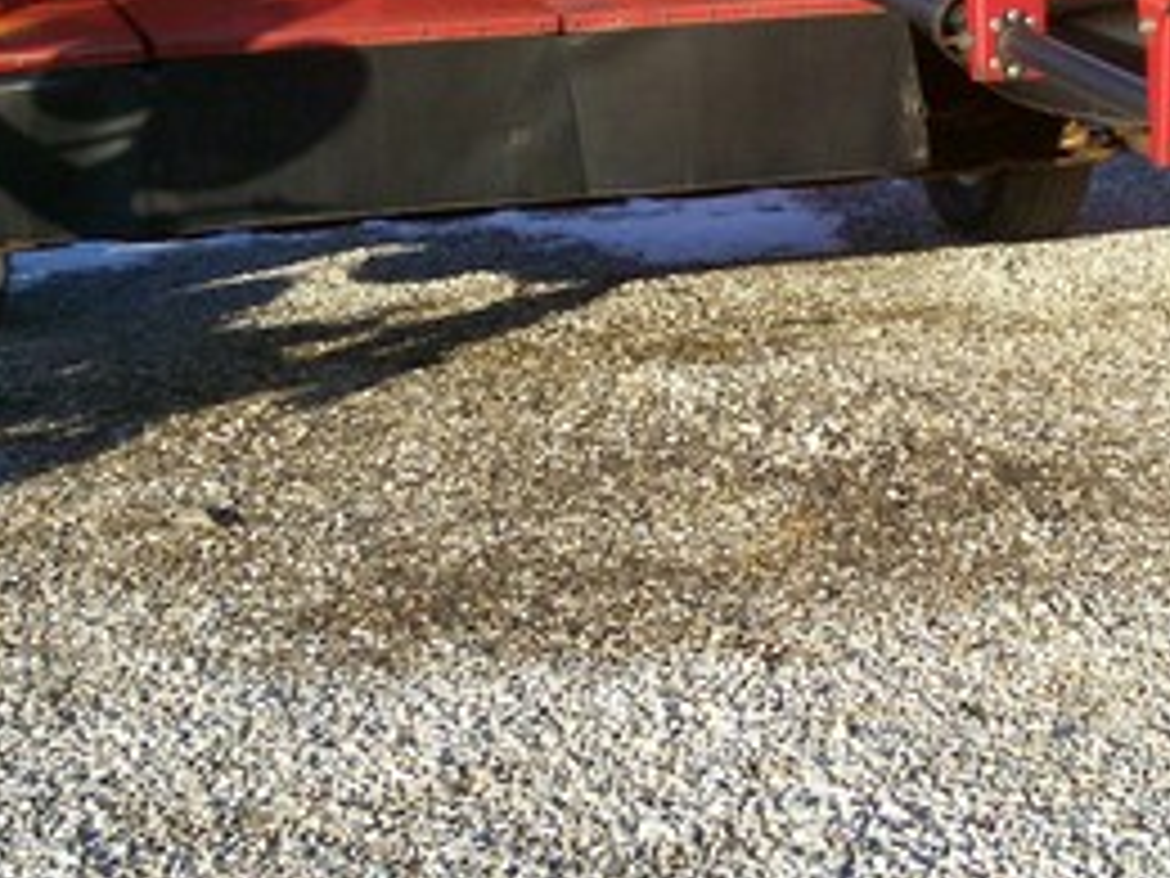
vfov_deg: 13.3
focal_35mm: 111
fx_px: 3752
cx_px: 994
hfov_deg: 17.5
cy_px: 234
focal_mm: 8.7
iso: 80
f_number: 3.2
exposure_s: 1/746
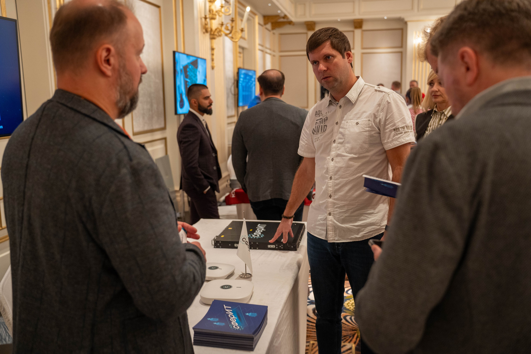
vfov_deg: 38.9
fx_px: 501
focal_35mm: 34
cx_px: 266
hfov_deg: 55.8
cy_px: 177
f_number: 2.8
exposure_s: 1/200
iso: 1600
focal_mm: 34
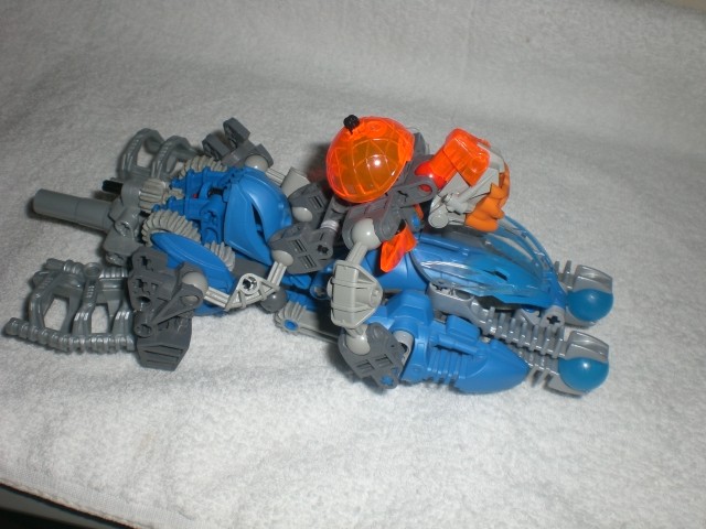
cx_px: 353
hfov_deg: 49.0
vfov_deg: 37.7
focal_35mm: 38
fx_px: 775
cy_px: 264
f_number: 4.4
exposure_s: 1/60
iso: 50
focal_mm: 6.3
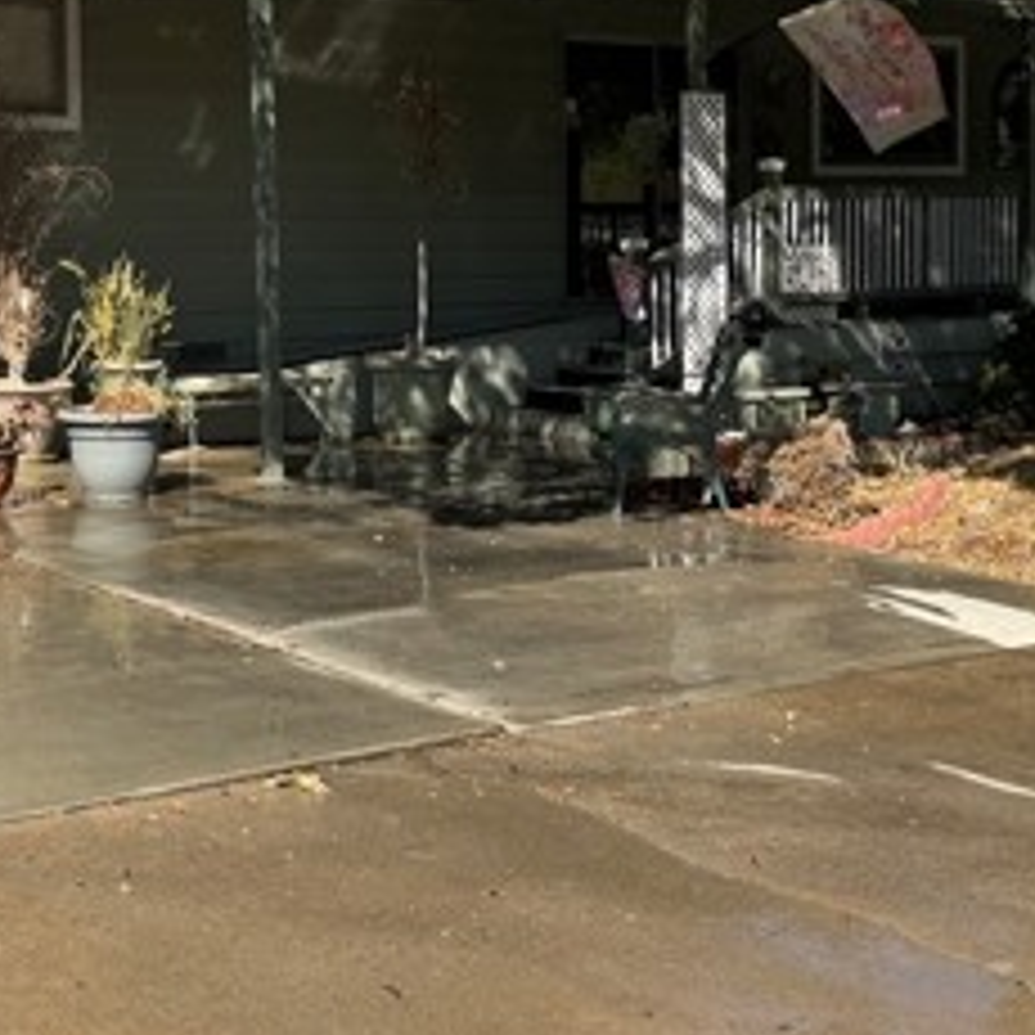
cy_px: 292
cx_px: 544
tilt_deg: -2.1
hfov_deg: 29.1
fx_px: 1996
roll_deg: +1.1
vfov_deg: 28.7
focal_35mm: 59
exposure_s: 1/2907
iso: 80
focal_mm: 6.76
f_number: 1.78
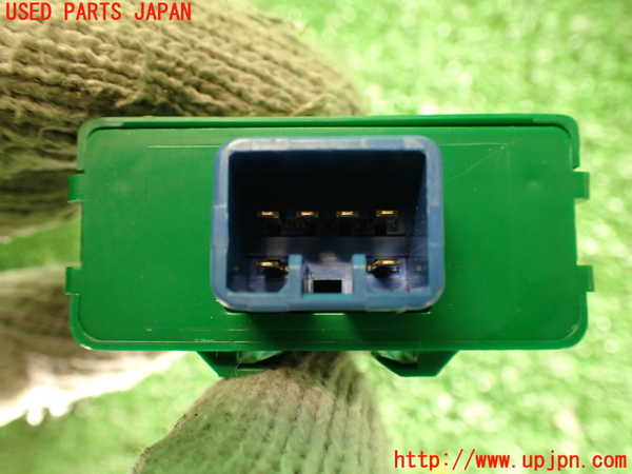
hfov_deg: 56.8
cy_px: 237
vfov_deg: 44.2
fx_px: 584
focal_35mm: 32
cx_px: 316
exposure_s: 1/30
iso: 400
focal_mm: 5.79
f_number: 2.4
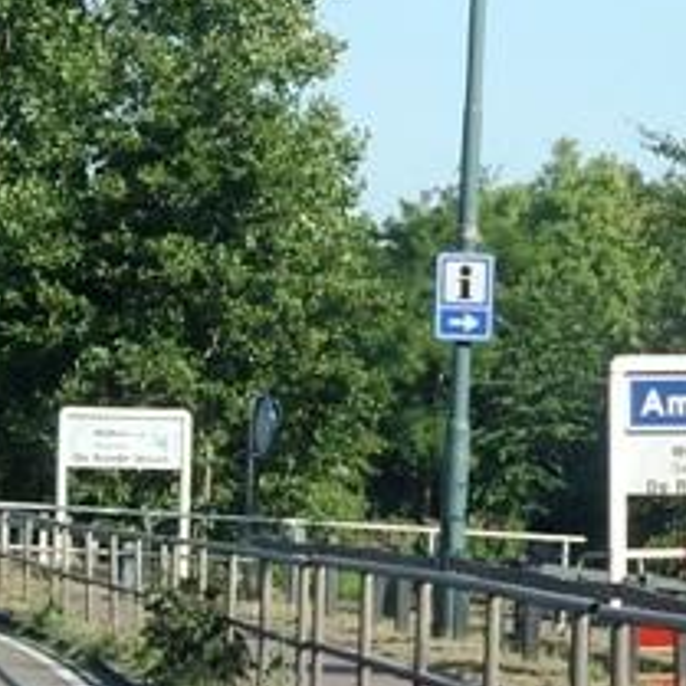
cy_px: 138
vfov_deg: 16.8
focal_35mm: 103
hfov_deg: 16.9
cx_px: 377
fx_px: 2309
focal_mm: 7.9
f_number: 2.8
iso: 64
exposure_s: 1/400
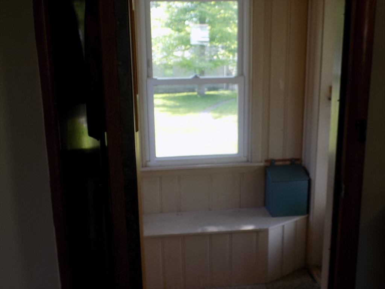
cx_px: 192
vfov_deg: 38.7
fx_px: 412
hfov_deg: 50.1
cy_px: 144
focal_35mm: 37
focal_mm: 6.6
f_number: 3.5
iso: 80
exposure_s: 1/30
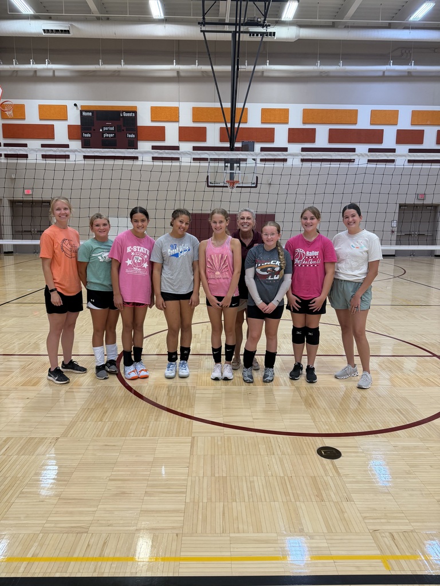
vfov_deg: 71.6
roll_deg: -0.4
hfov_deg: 56.8
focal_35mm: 24
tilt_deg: -10.5
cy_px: 293
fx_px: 407
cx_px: 220
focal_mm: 6.76
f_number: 1.78
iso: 160
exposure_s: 1/120
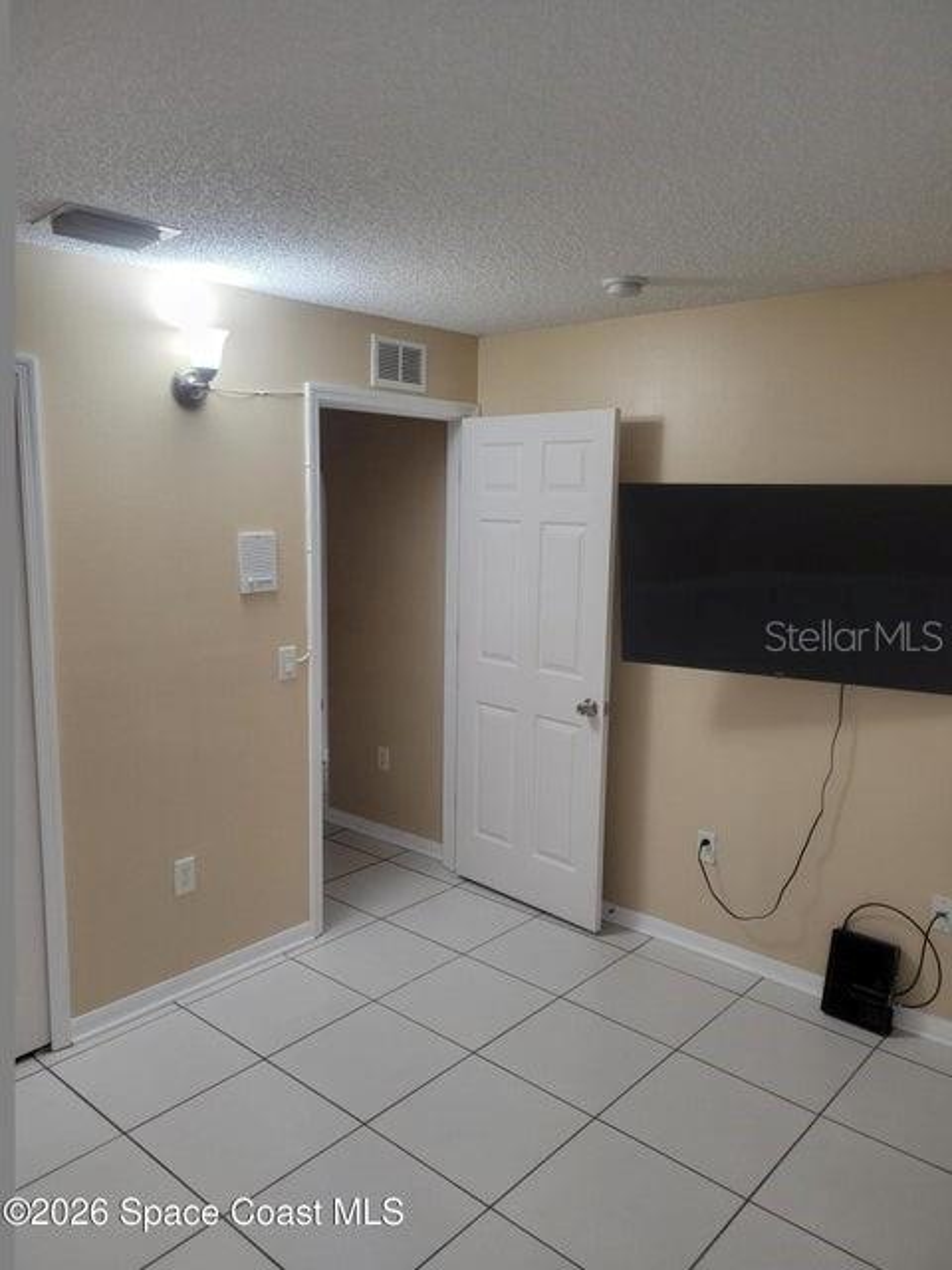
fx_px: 953
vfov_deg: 67.3
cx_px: 476
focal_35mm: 26
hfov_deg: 53.1
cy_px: 635
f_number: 1.8
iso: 250
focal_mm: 5.4
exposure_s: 1/60
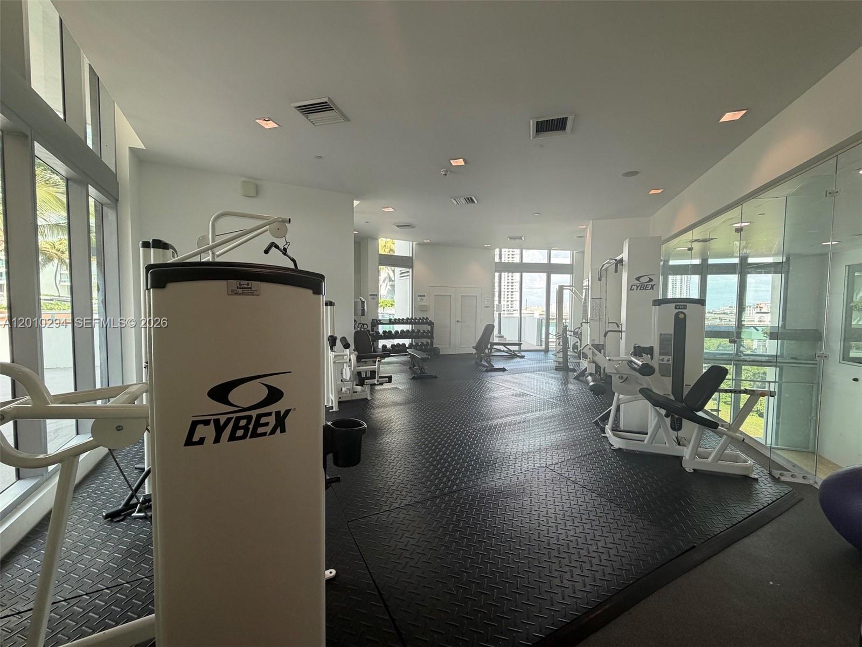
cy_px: 324
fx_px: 349
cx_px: 431
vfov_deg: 85.7
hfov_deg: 102.1
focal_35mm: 14
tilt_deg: -2.4
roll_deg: -0.3
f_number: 2.2
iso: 80
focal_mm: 2.22
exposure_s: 1/120
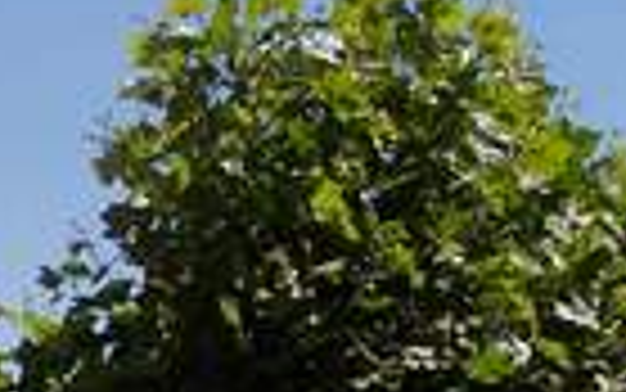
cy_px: 1023
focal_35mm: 185
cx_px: -320
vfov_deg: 6.6
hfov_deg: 10.9
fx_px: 3157
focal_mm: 8
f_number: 4.8
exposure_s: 1/1000
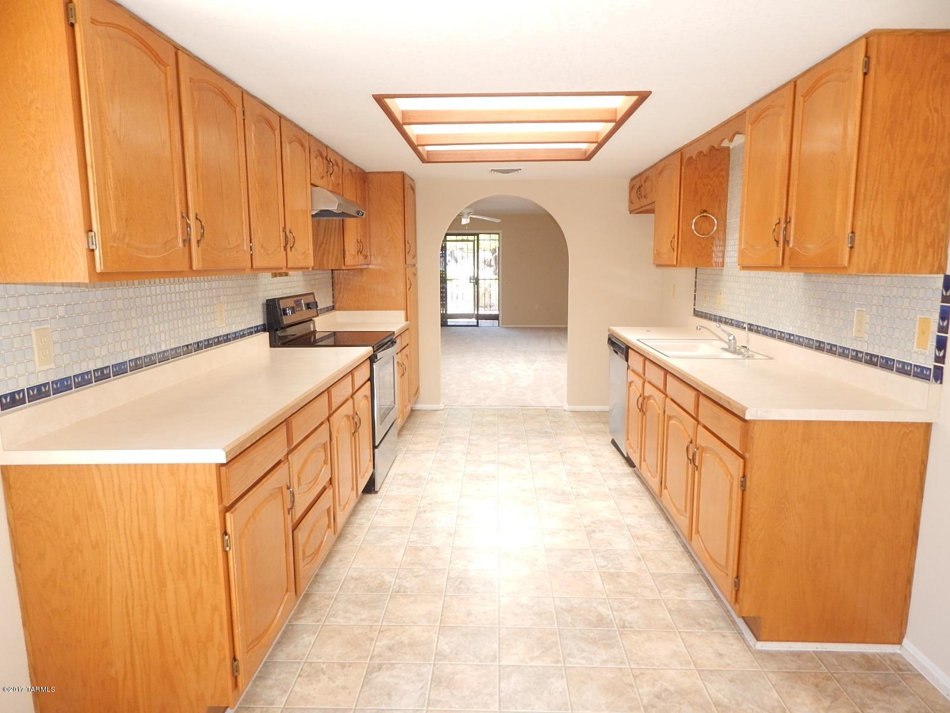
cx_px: 475
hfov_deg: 76.4
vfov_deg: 61.1
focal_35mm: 22
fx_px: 604
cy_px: 356
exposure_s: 1/60
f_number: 3
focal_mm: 4
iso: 180
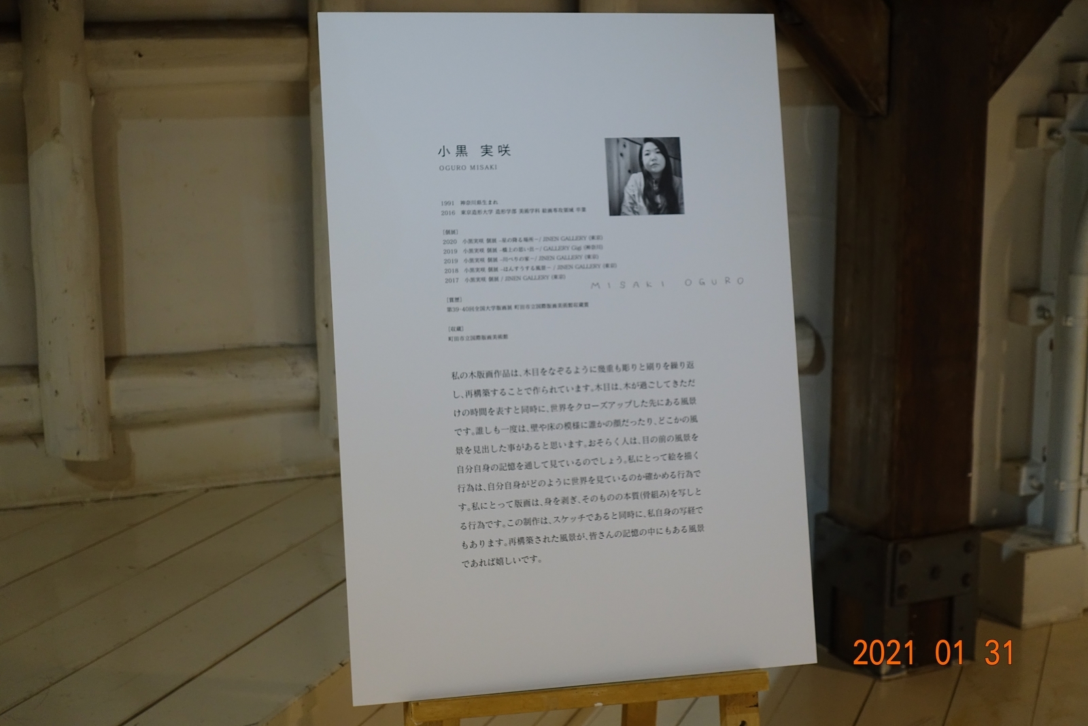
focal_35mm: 57
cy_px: 363
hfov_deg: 35.1
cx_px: 544
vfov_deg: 23.8
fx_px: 1723
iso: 500
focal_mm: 20.81
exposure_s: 1/60
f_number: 2.8
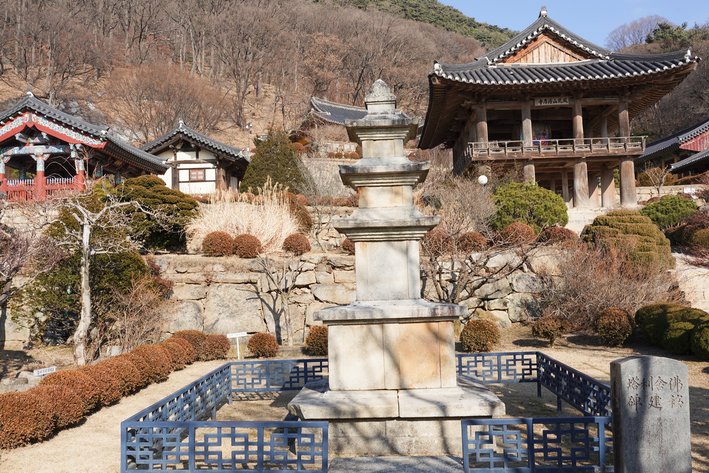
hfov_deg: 53.1
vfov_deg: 36.9
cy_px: 245
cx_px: 348
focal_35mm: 36
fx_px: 709
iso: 100
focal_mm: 30
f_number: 13
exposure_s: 1/100
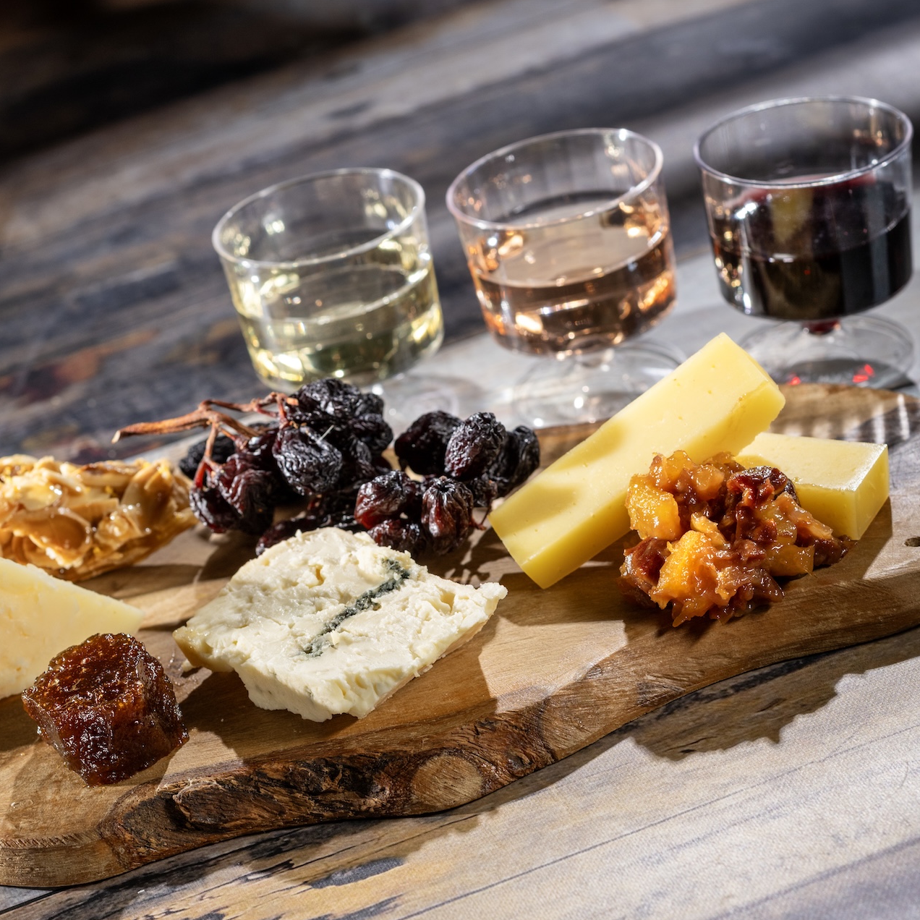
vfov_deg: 16.0
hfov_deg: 16.0
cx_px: 396
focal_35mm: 109
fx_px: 3277
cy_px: 460
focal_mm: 85
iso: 200
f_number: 9
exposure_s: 1/200
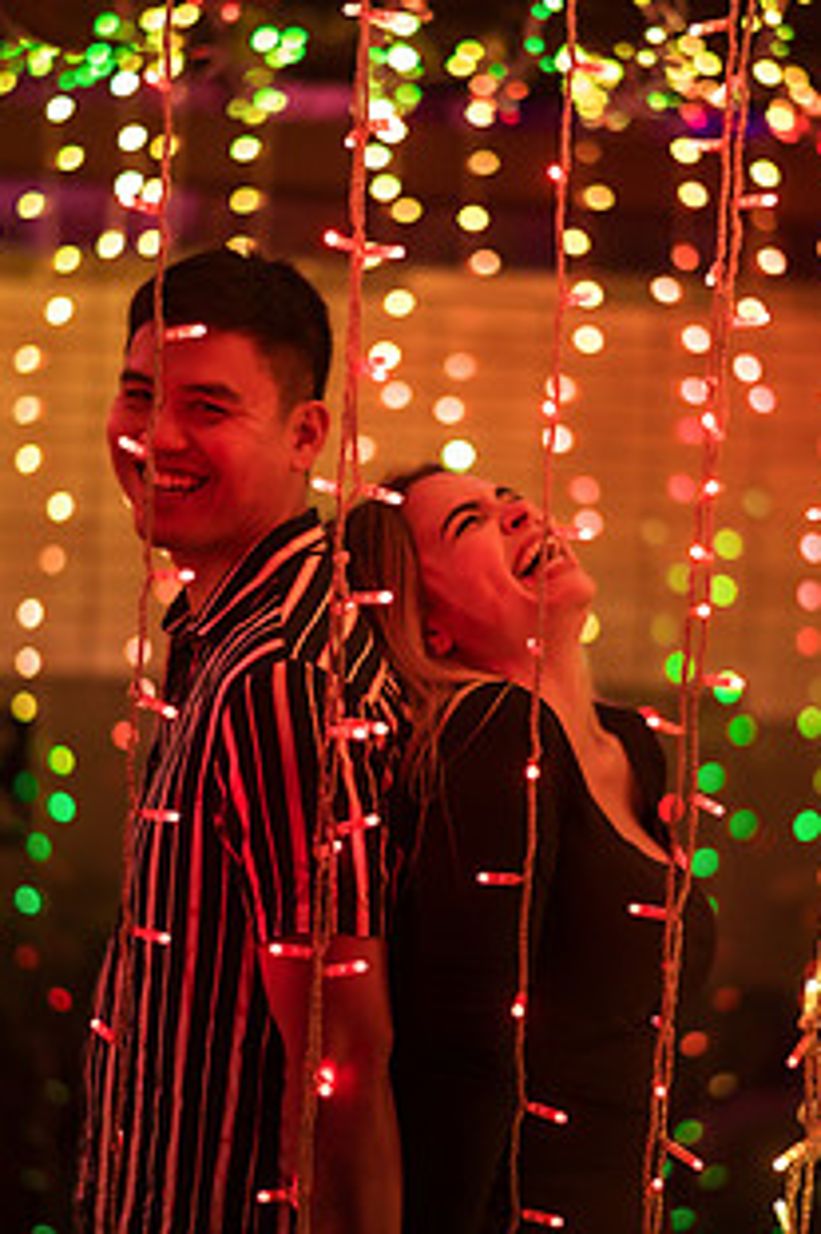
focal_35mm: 84
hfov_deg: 16.2
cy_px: 639
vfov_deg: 24.2
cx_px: 456
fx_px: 2876
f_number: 1.4
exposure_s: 1/320
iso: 2500
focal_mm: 58
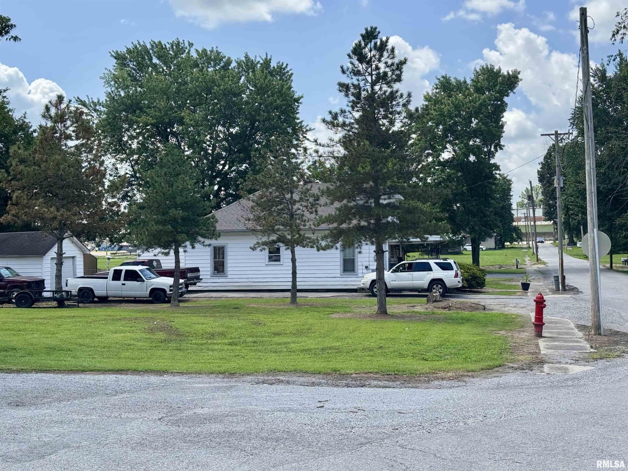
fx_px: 871
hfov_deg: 39.7
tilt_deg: +0.0
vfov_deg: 30.3
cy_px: 236
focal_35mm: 48
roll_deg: +1.9
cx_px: 314
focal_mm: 6.76
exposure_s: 1/1681
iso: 64
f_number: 1.78
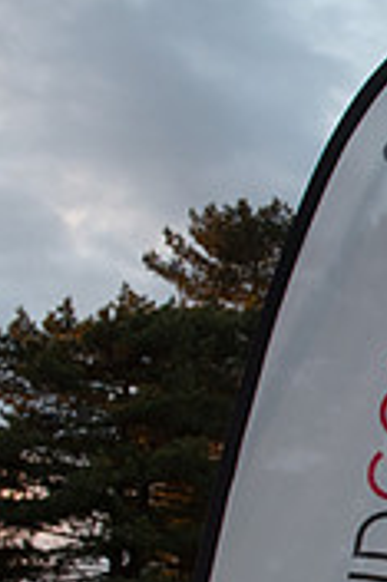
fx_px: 1729
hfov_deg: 11.1
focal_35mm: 107
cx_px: 873
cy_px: 580
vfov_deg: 18.6
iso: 1000
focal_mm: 28
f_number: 6.3
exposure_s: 1/160
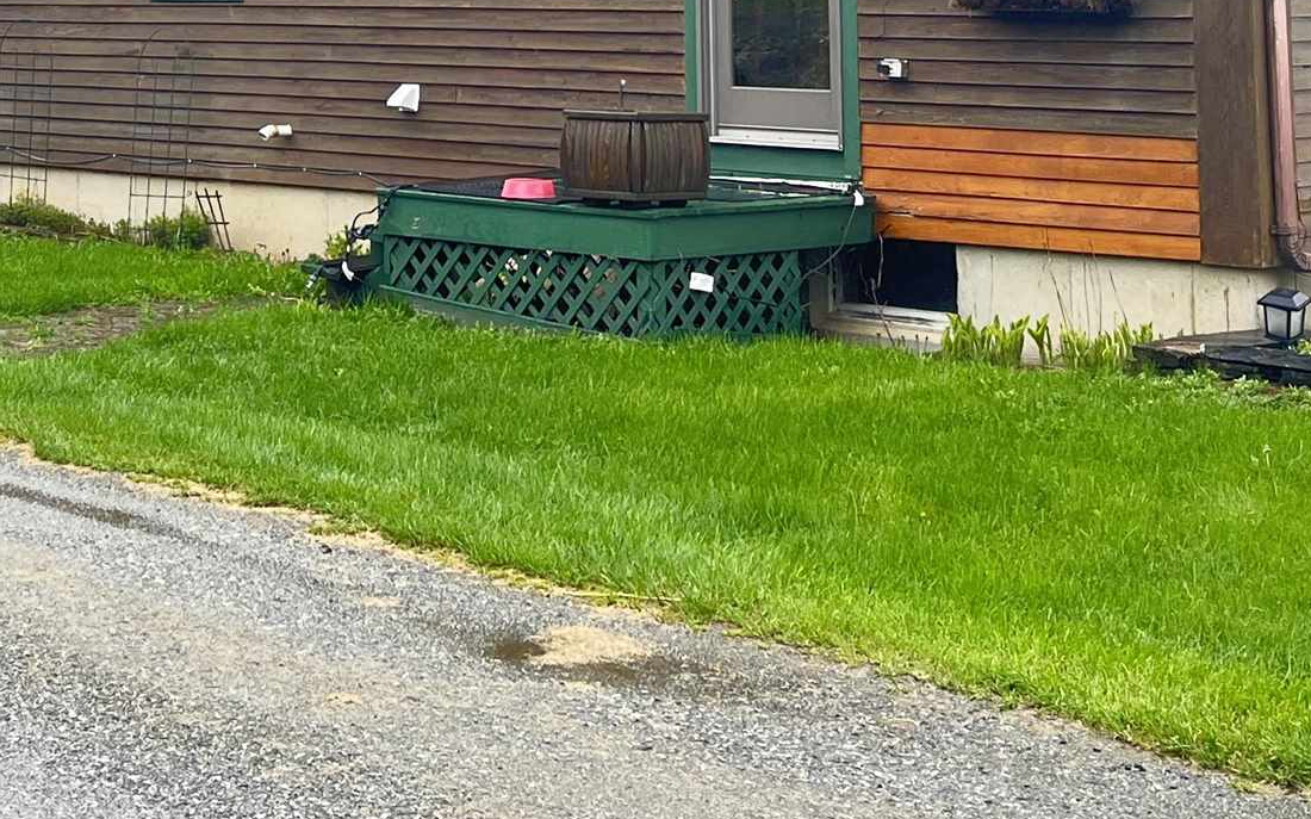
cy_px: -261
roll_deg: +0.3
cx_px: 418
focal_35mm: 77
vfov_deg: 16.0
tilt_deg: +5.5
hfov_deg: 26.6
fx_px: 2751
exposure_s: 1/124
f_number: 1.6
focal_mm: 5.1
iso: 64
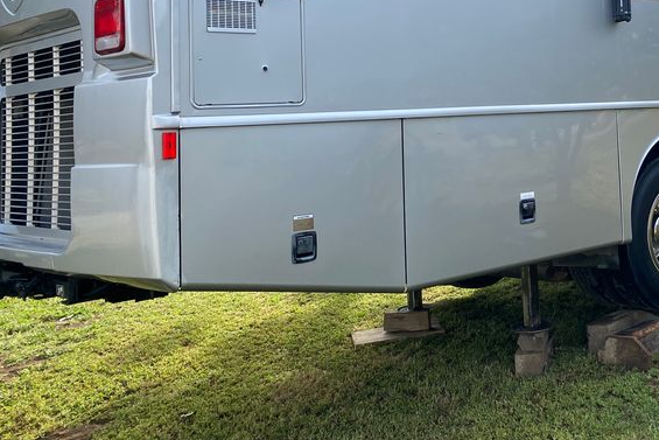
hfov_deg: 37.6
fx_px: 897
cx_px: 596
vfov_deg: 26.5
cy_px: 32
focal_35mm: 49
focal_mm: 4.25
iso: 32
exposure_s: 1/690
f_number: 1.8
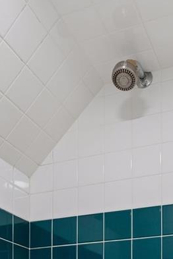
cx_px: 116
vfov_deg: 30.3
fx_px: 396
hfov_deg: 24.5
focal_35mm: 55
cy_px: 318
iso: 400
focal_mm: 18
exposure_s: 1/2.5
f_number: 9
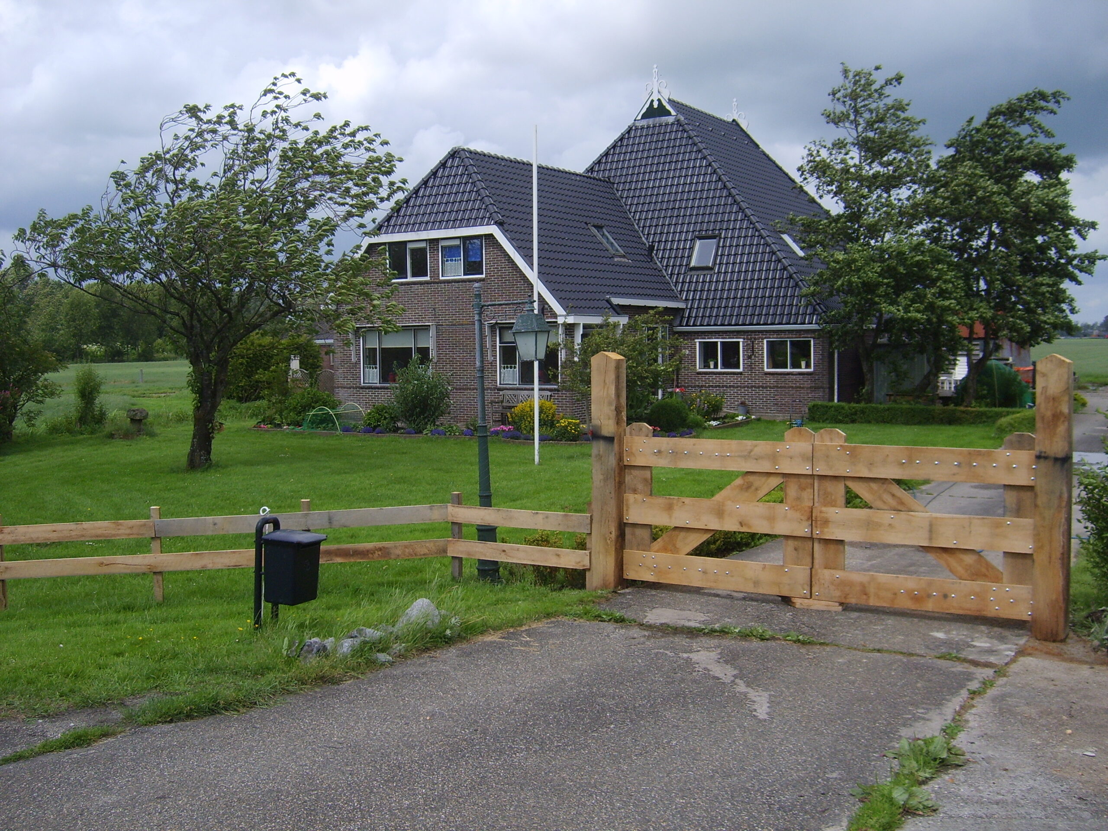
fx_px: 1120
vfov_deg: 40.7
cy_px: 416
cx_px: 554
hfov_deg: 52.6
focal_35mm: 35
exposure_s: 1/1000
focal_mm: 5.8
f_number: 2.8
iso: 50
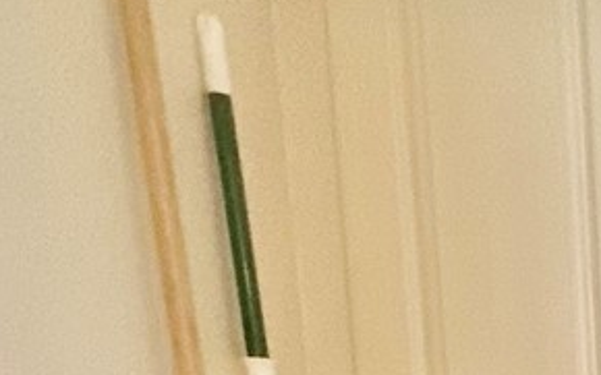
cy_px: 864
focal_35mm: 82
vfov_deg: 12.8
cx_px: 1175
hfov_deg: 18.0
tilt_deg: -11.3
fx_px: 1343
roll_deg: -1.9
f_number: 2.2
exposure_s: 1/60
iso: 400
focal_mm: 2.22
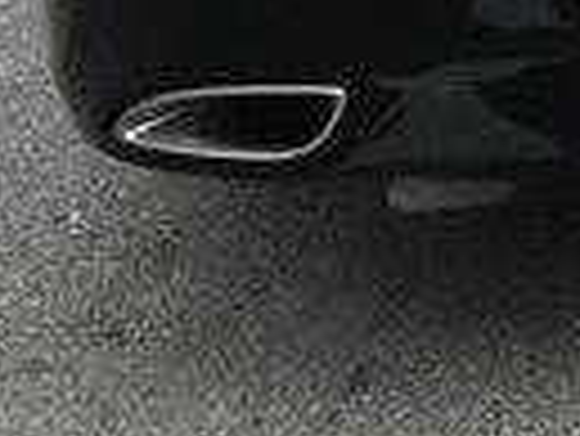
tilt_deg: -3.3
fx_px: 2482
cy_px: -587
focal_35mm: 148
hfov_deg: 12.3
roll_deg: -3.0
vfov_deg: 9.1
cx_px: 1030
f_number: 2.2
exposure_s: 1/587
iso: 25
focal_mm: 4.15
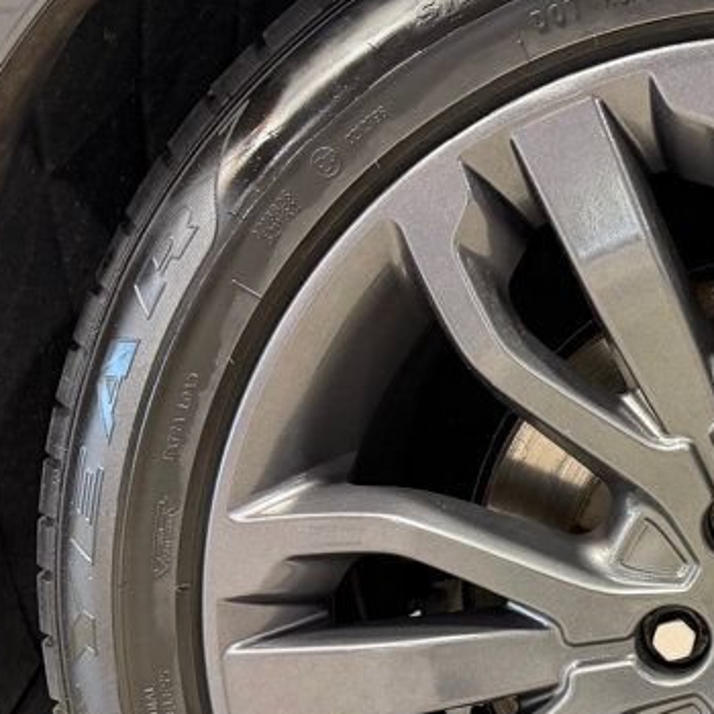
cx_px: 787
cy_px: 549
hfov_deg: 25.7
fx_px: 1447
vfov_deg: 27.3
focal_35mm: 62
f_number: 1.78
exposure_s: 1/60
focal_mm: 6.76
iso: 250
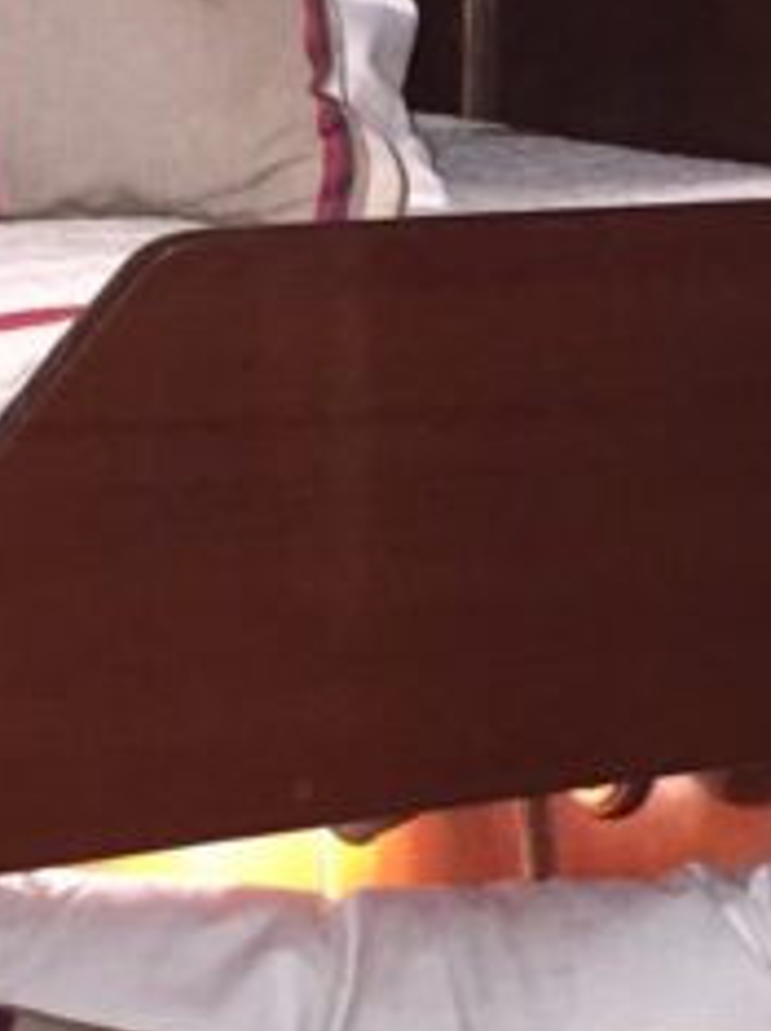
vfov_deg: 15.5
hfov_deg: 11.6
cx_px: 101
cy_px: 546
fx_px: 3778
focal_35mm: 127
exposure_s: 1/16
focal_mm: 4.15
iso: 250
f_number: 2.2
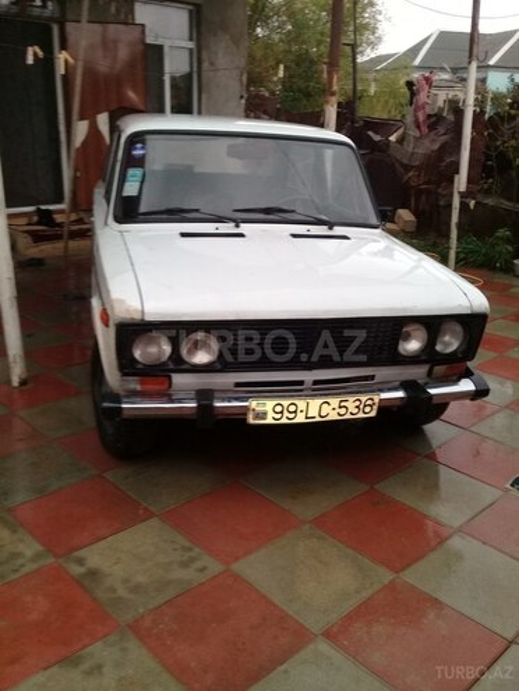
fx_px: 620
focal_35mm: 31
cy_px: 346
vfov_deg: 58.4
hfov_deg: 45.4
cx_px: 260
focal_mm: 3.3
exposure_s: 1/50
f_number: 2.2
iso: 64
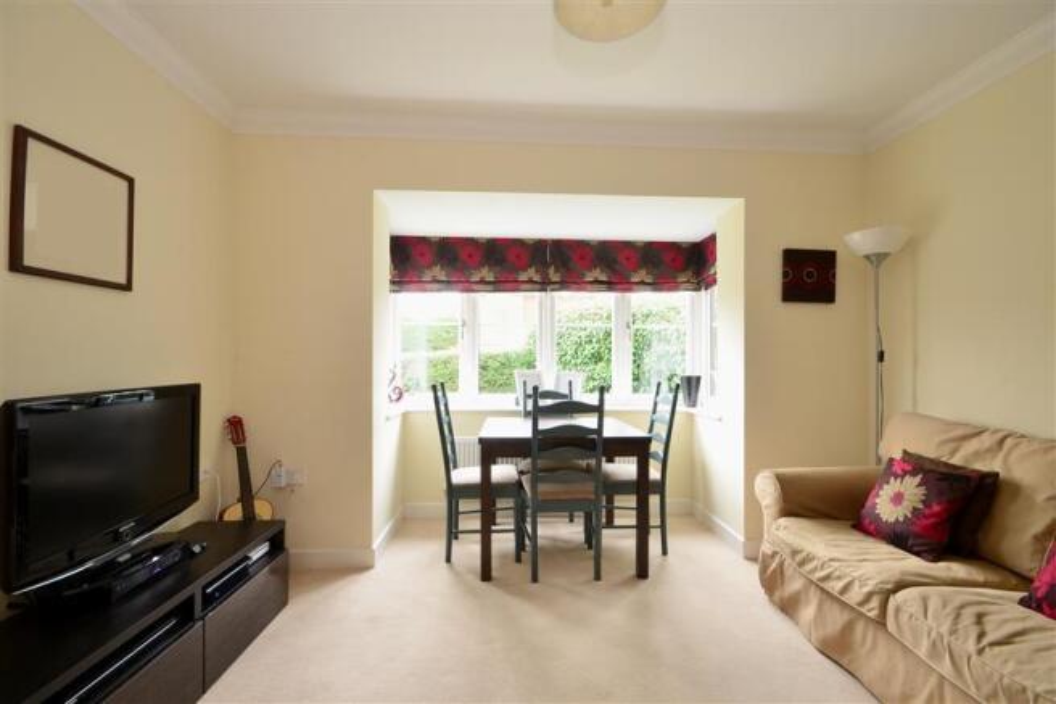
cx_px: 528
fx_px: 440
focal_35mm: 15
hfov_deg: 100.4
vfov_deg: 77.3
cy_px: 352
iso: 200
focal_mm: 10
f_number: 11
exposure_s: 1.6
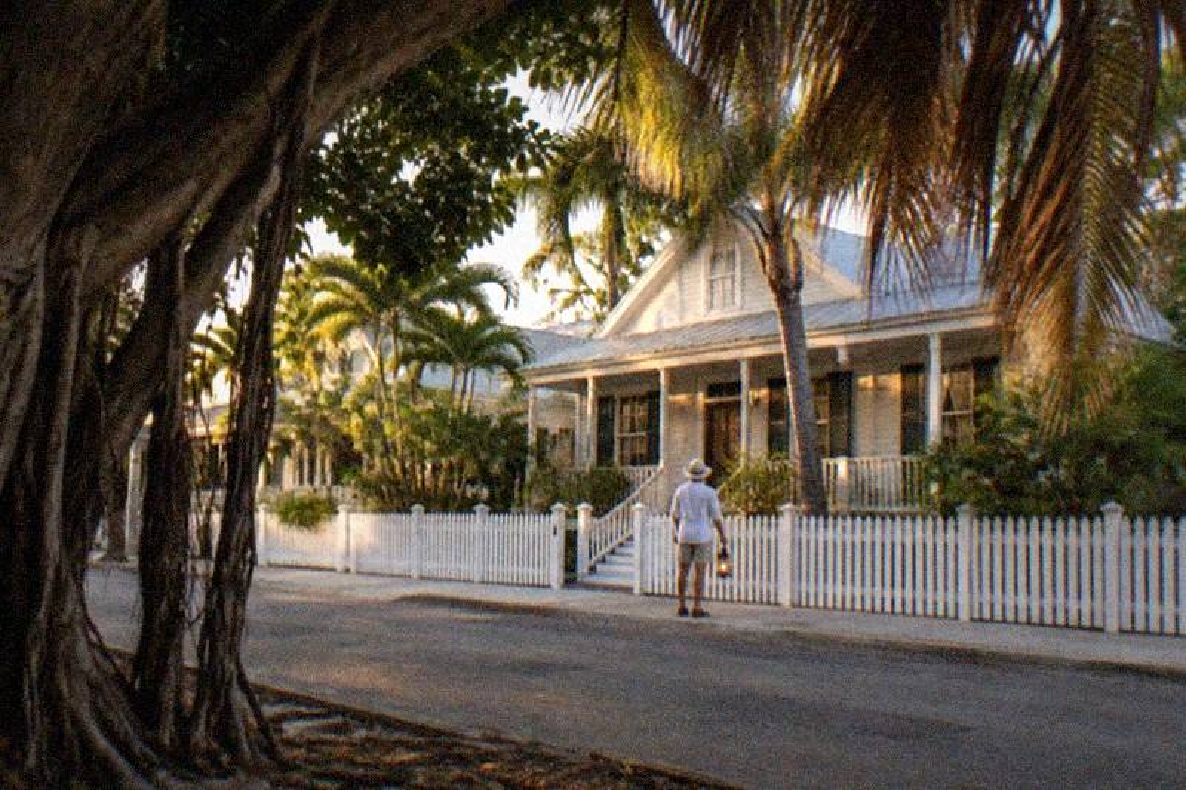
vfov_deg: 33.4
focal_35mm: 40
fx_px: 1317
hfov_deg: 48.5
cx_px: 593
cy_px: 395
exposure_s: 1/80
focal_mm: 40
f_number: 3.5
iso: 3200
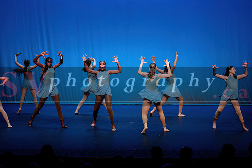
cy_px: 84
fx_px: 735
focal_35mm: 105
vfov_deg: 13.0
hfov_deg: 19.5
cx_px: 126
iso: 1250
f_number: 2.8
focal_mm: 105
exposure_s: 1/500
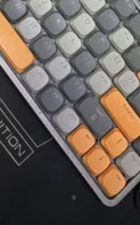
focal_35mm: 56
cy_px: 11
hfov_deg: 22.9
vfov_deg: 33.8
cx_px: 35
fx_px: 342
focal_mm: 5.96
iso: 1000
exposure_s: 1/14
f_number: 1.6
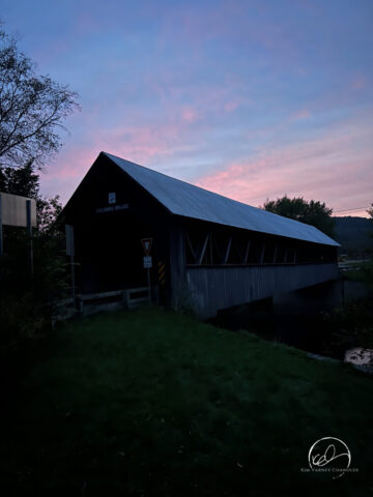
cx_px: 186
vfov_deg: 67.3
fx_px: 374
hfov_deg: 53.1
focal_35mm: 26
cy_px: 248
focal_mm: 5.7
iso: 800
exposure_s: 1/9
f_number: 1.5
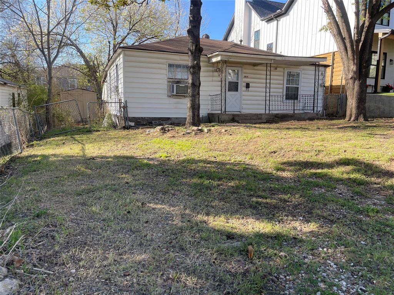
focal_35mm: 25
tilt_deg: -8.7
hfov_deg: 69.4
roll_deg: -1.0
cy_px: 148
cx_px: 197
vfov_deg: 54.9
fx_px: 285
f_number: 1.6
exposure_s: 1/881
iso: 32
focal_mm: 5.1
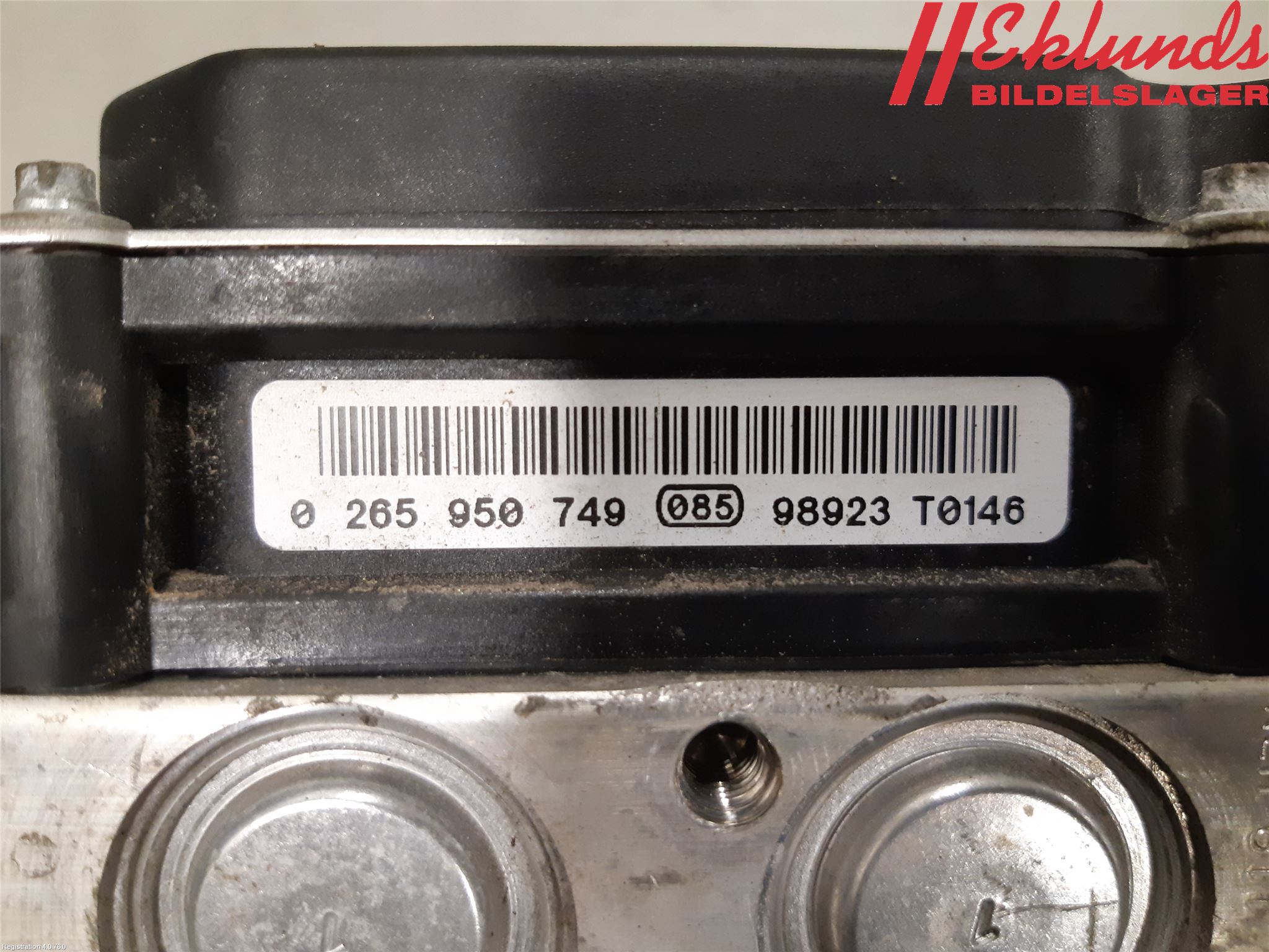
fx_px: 953
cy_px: 476
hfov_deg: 67.3
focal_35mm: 26
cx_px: 634
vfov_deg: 53.1
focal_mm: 3.93
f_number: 1.7
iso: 200
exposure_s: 1/50
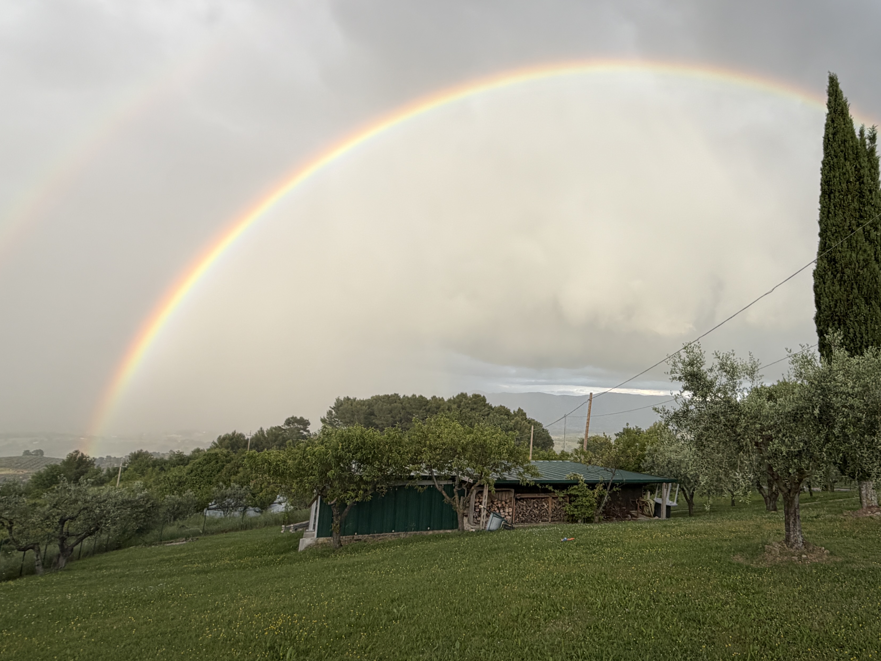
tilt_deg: +11.1
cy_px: 310
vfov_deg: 56.8
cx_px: 617
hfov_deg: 68.7
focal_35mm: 24
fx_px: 611
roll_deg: -3.2
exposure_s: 1/349
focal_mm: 2.22
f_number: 2.2
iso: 50
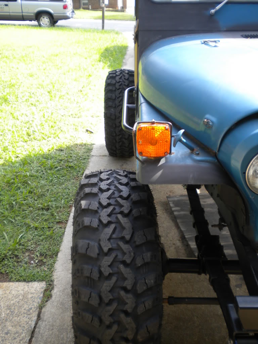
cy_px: 172
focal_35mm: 35
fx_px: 348
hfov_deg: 40.7
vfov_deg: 52.6
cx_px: 129
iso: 80
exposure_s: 1/112
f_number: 3.1
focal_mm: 6.3
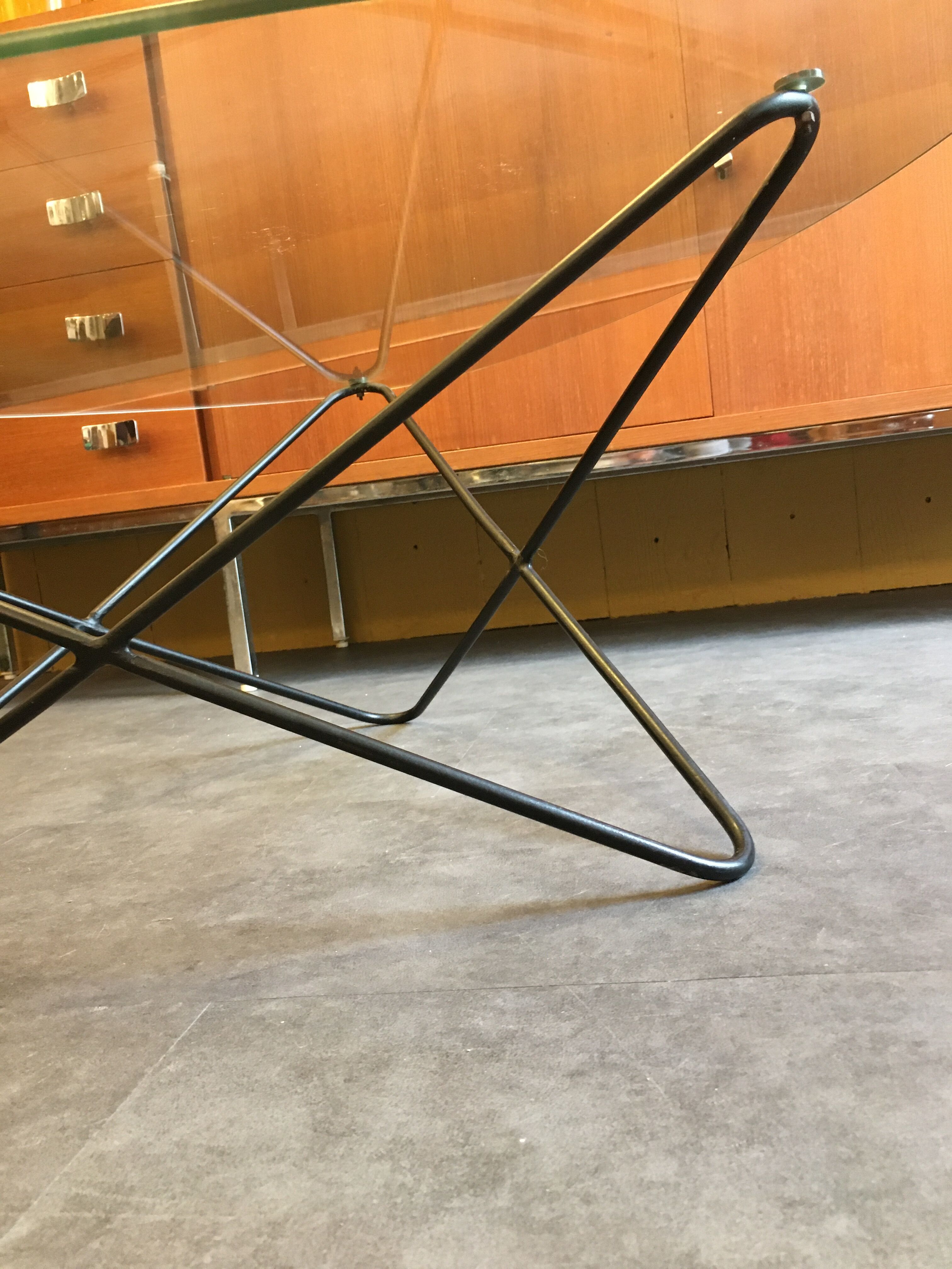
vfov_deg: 61.7
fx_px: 1063
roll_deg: +6.5
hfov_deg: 48.2
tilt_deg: -5.9
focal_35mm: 29
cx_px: 476
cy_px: 634
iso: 200
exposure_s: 1/25
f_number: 2.2
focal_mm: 4.15
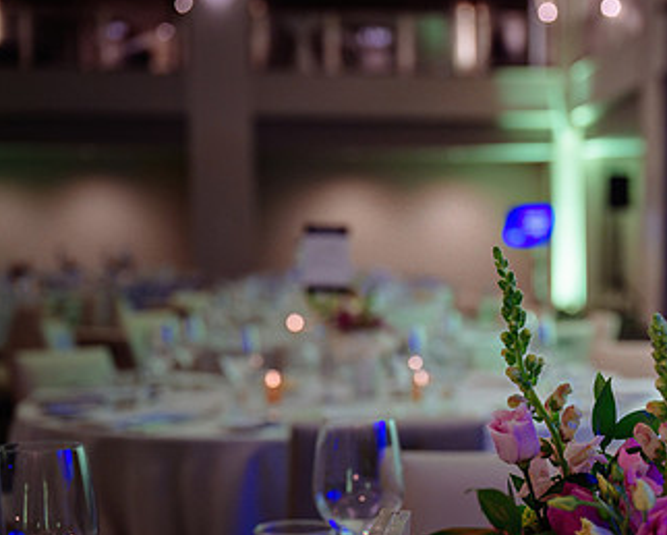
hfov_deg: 24.5
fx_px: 1501
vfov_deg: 20.0
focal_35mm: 76
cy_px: 395
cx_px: 561
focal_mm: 45
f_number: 3.5
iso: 800
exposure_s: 1/40
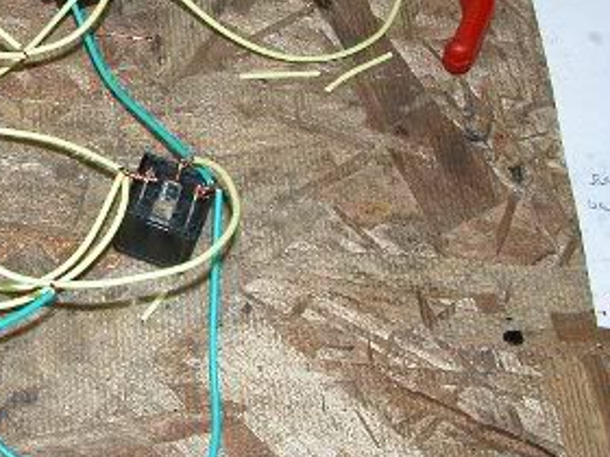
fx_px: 1410
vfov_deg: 18.4
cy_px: 168
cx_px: -63
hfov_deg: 23.0
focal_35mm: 80
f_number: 5
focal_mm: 8.9
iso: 200
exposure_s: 1/30
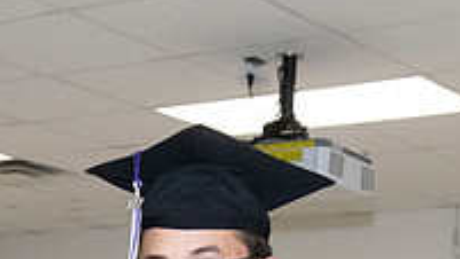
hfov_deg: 17.1
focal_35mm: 125
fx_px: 1524
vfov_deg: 9.2
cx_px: 158
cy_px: 504
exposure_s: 1/200
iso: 6400
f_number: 7.1
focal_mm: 35
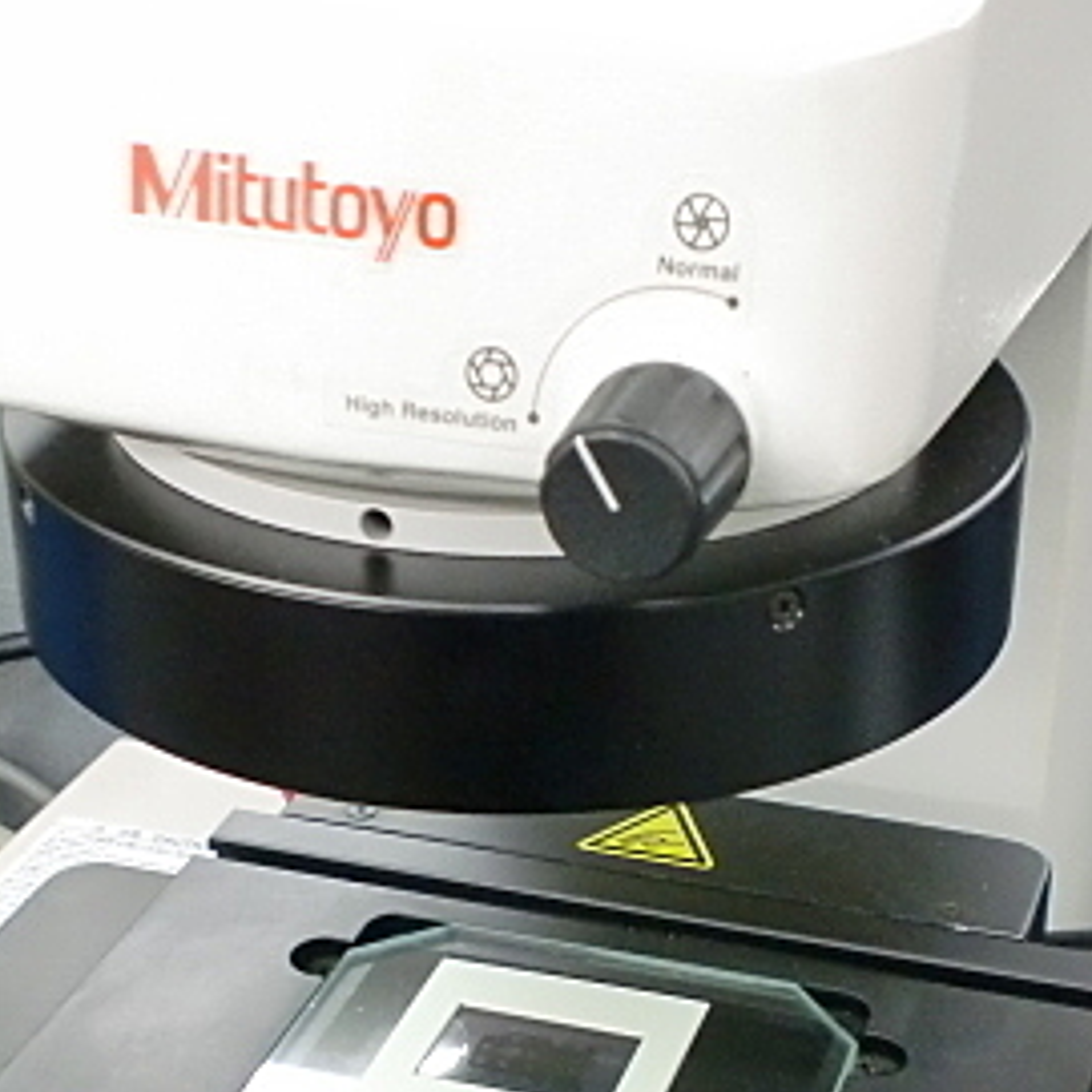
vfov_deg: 23.2
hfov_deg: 23.6
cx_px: 689
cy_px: 943
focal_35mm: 73
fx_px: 2605
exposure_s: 1/60
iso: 320
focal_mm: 6.3
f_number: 3.1
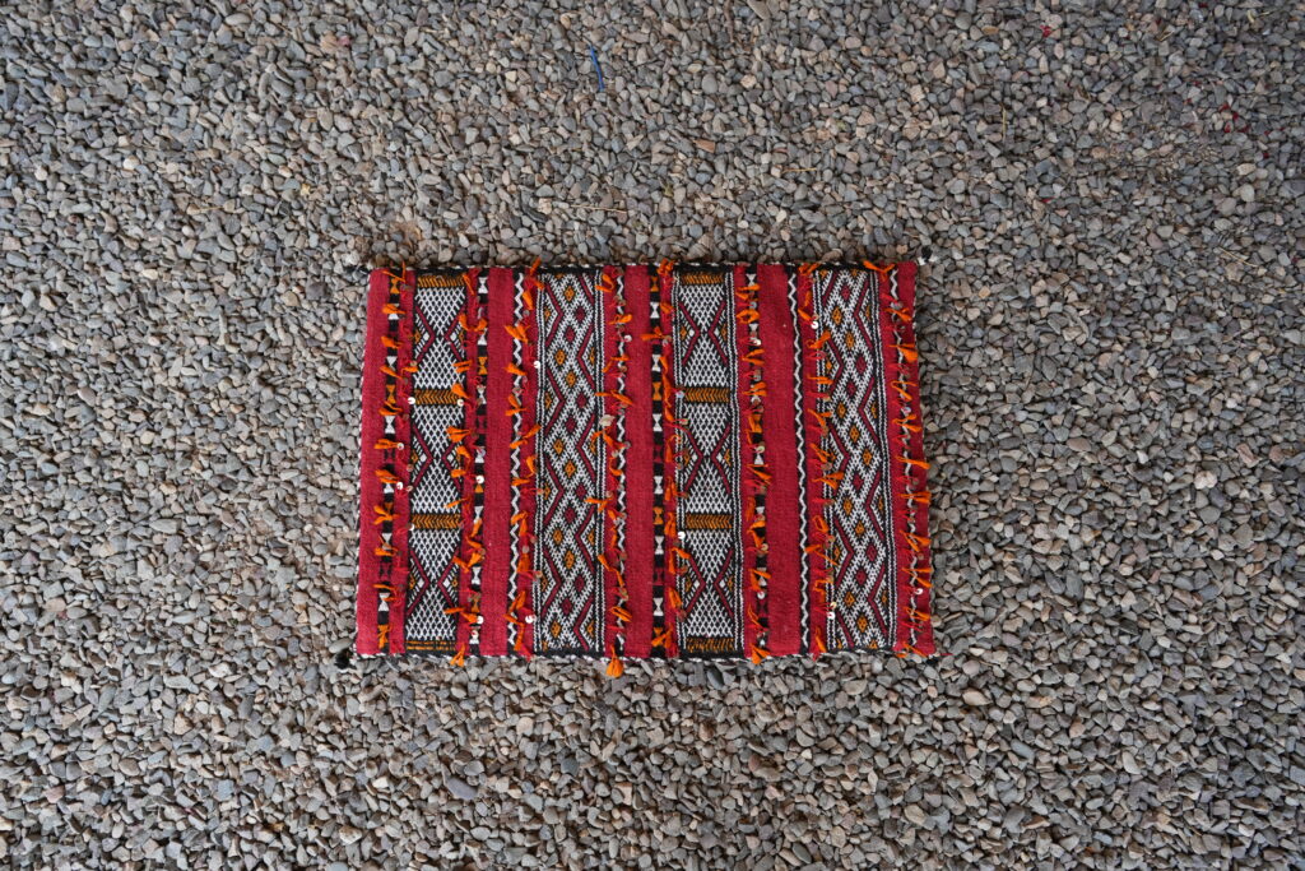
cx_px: 652
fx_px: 870
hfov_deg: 73.7
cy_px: 436
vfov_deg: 53.1
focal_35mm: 24
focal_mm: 24
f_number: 4
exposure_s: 1/160
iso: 400
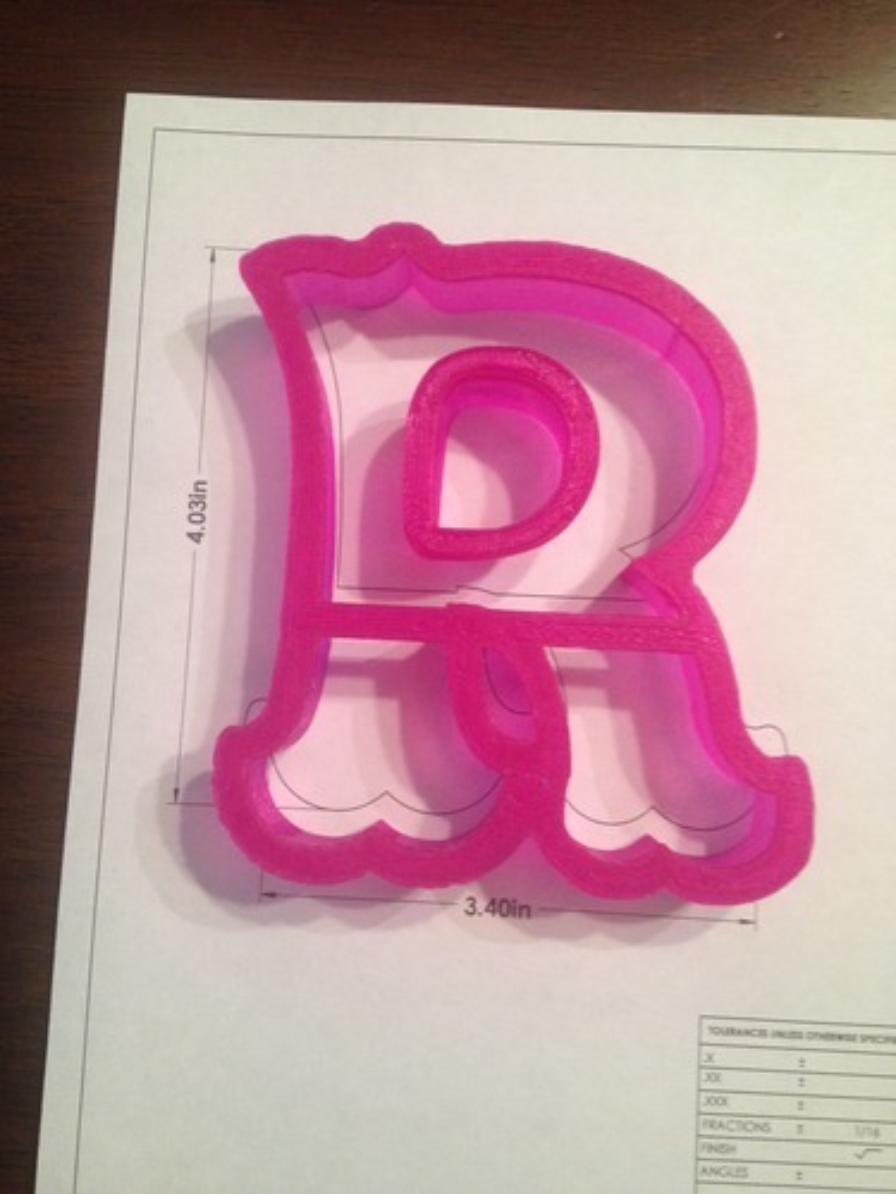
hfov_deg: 40.7
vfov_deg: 52.6
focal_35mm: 35
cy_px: 597
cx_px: 448
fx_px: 1208
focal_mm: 4.28
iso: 125
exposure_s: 1/20
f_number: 2.4
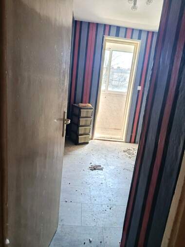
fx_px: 171
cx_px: 92
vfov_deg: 71.6
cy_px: 124
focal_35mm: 24
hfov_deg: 56.8
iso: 346
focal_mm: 5.24
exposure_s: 1/100
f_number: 1.7
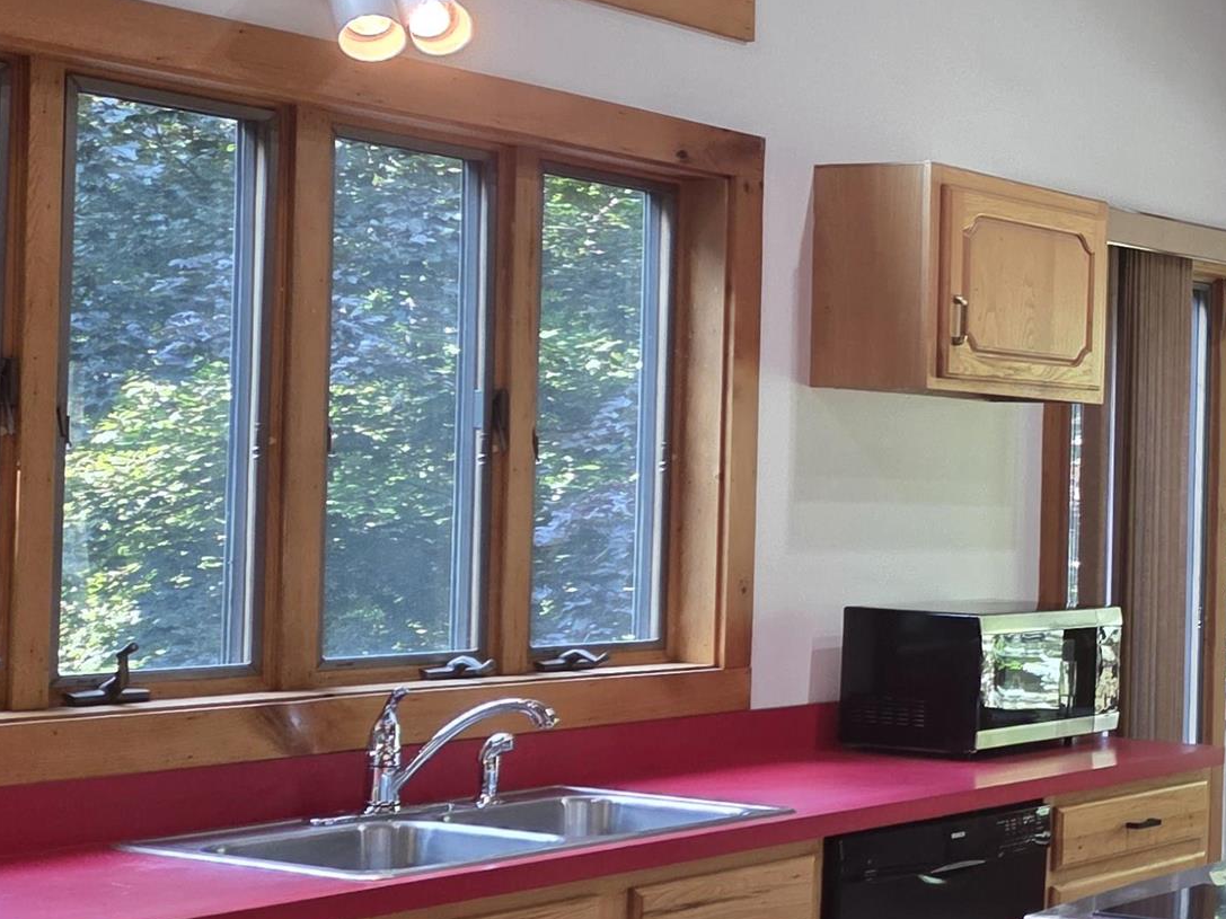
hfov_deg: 25.7
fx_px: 2302
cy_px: 538
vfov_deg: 22.6
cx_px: 1582
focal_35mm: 65
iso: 320
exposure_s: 1/120
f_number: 1.8
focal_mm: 5.4
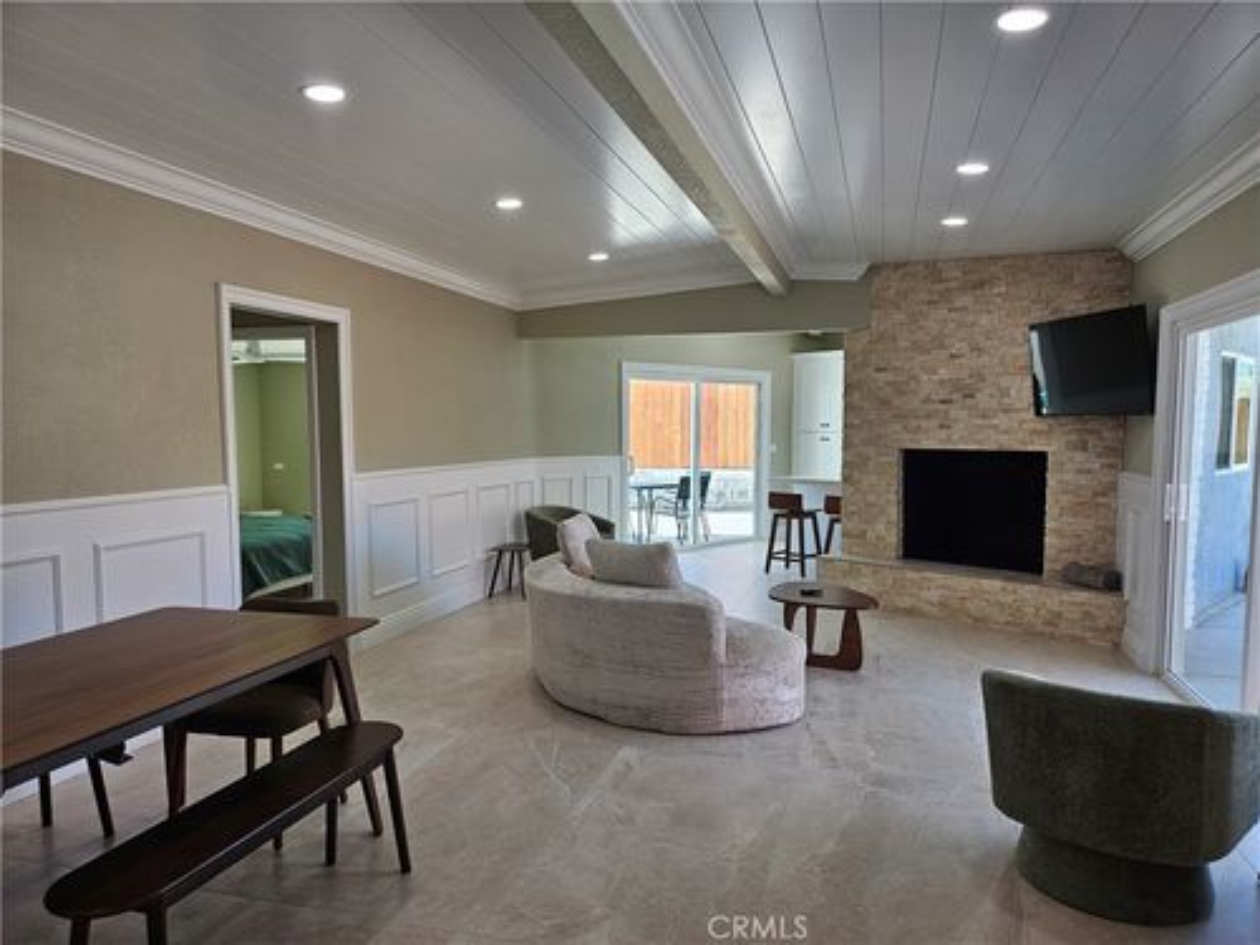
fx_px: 874
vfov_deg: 56.8
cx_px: 630
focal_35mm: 24
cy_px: 472
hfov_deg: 71.6
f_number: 1.8
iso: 50
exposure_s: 1/142
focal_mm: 5
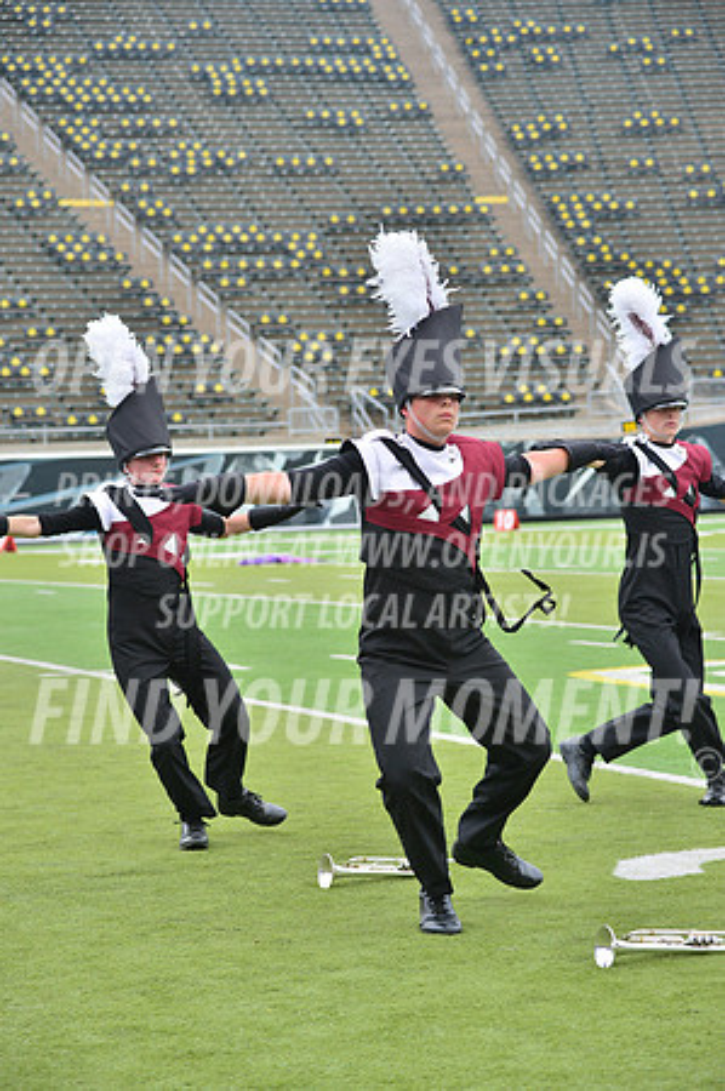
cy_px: 546
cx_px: 362
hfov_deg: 13.4
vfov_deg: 20.0
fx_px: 3088
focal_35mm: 102
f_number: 5.6
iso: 400
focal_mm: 102
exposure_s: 1/640
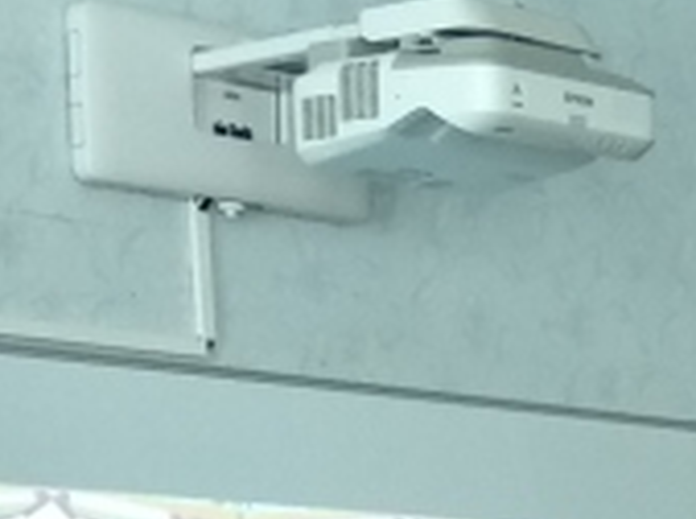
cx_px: 1240
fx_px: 3170
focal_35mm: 158
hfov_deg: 11.6
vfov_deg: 8.8
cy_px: 1079
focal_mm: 3.81
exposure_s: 1/50
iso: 400
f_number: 2.2
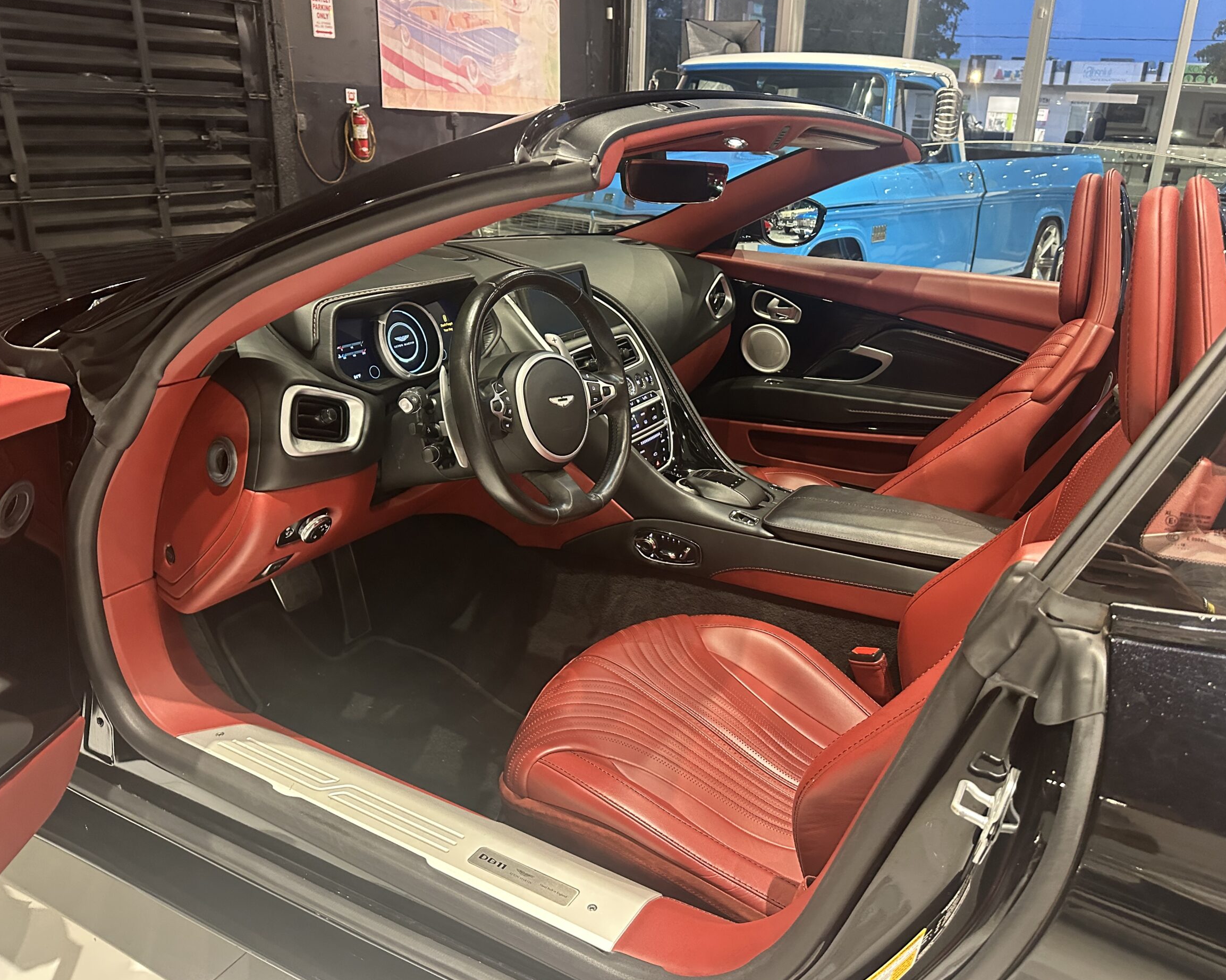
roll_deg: -2.4
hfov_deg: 65.9
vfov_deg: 54.9
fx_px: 943
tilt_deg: -19.0
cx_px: 667
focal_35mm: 26
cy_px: 485
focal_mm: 6.86
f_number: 1.78
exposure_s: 1/60
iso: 640
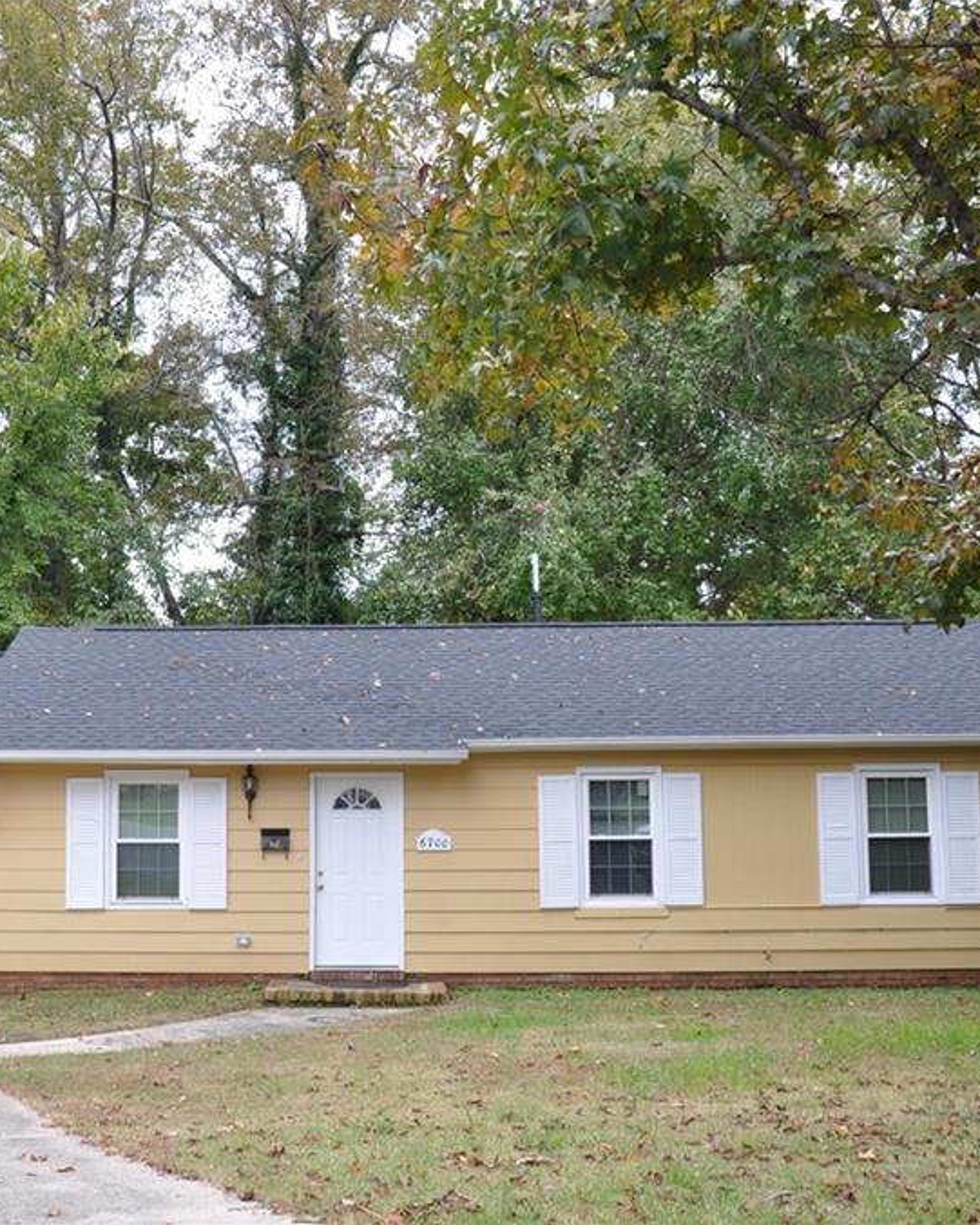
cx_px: 312
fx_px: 1621
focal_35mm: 45
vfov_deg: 41.4
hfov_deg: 33.3
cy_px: 612
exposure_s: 1/80
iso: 200
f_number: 9
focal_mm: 21
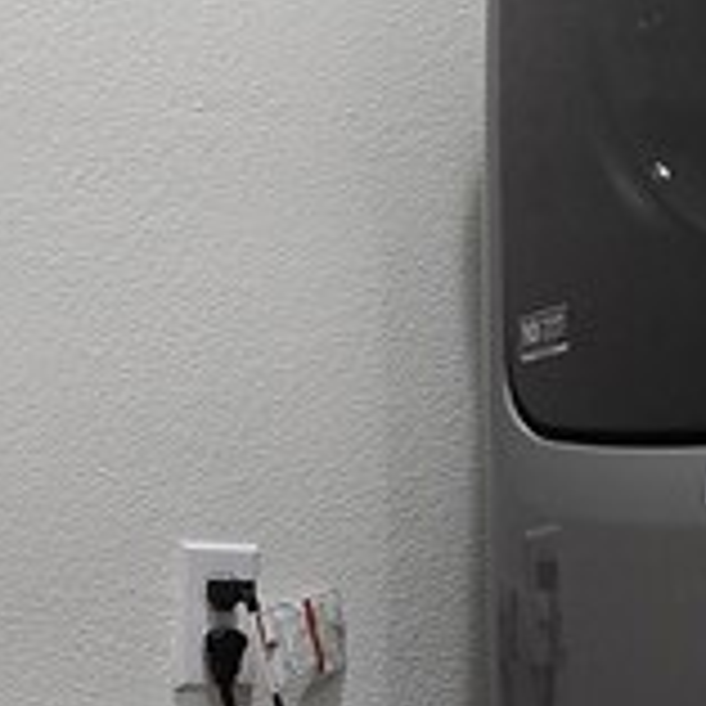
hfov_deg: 22.7
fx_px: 1731
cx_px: 130
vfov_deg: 22.6
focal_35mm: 75
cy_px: 603
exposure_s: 1/60
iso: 200
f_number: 2.2
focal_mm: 2.2
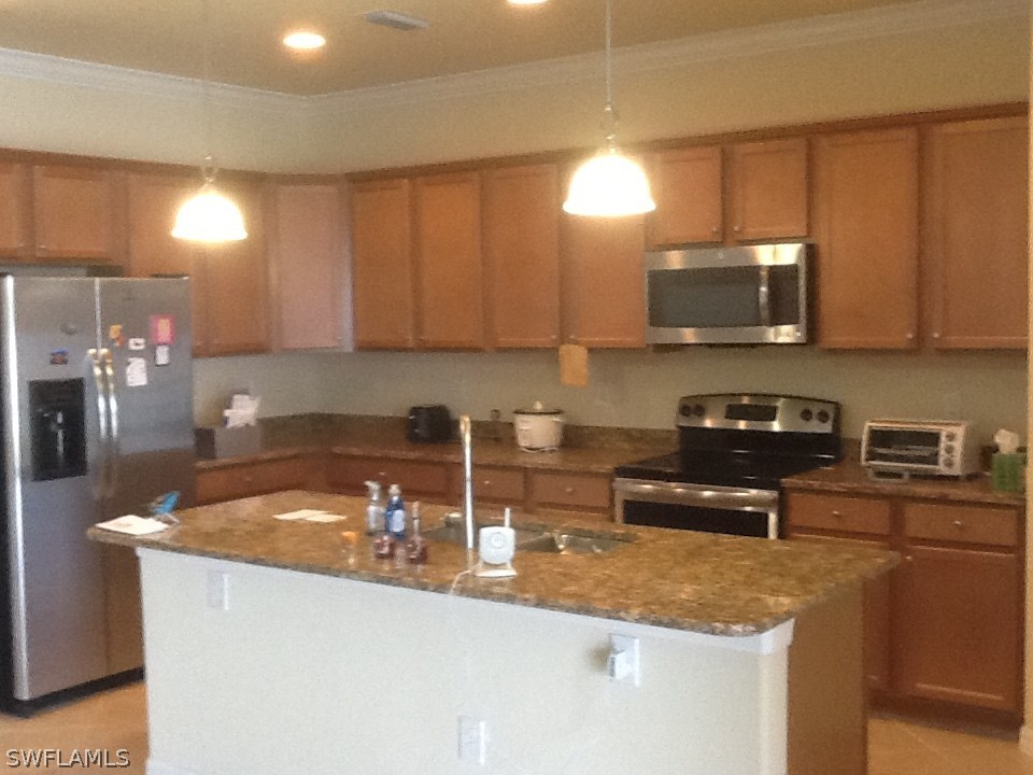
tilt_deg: -4.4
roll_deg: +1.8
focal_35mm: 44
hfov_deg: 42.9
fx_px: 1313
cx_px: 516
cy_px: 388
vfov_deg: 32.9
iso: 125
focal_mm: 2.03
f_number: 2.4
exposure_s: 1/30
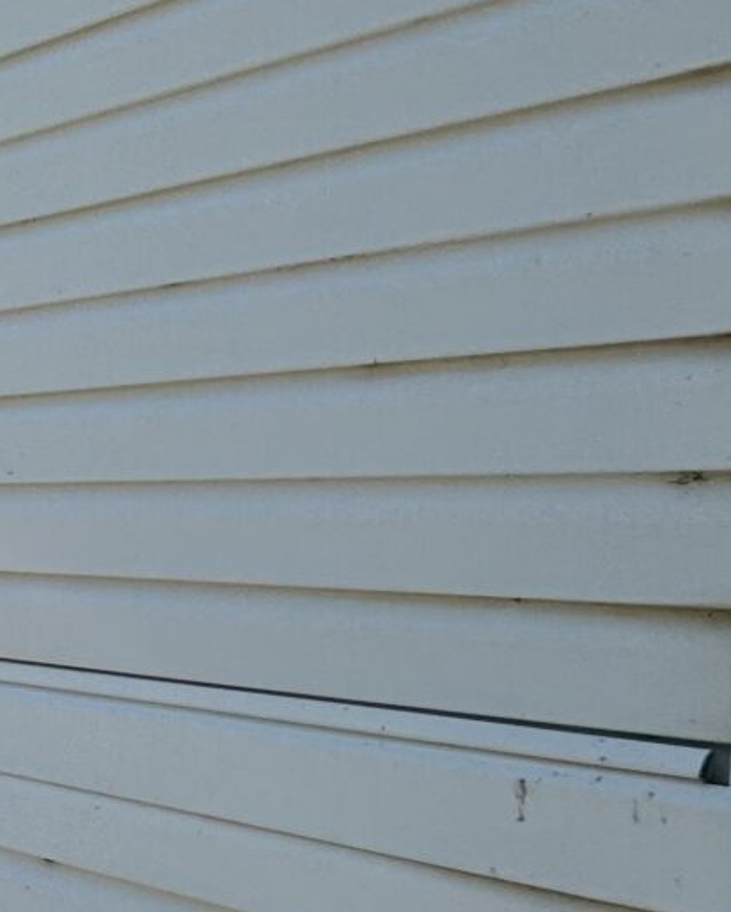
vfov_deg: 36.5
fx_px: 1378
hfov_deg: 17.2
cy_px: 554
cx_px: -859
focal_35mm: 51
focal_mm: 2.22
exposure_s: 1/1927
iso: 50
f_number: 2.2
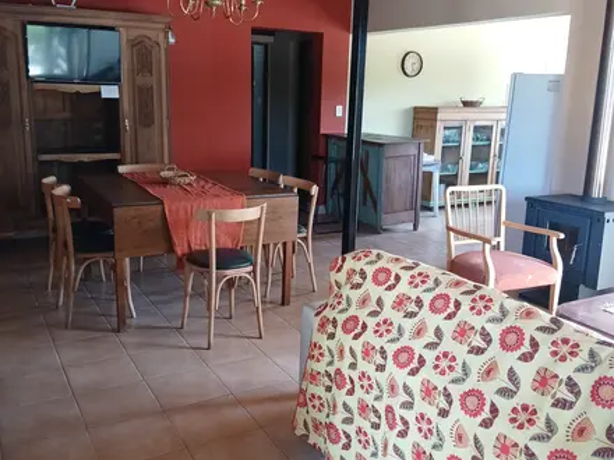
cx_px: 307
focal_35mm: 26
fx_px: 461
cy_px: 230
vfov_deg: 53.1
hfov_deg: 67.3
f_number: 1.8
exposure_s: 1/50
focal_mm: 3.98
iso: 250
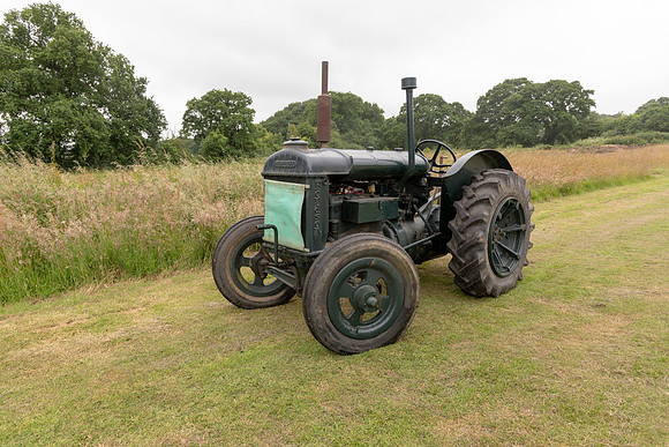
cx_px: 334
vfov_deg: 53.2
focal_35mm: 24
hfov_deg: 73.7
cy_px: 224
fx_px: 446
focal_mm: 24
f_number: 6.3
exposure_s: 1/125
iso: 200
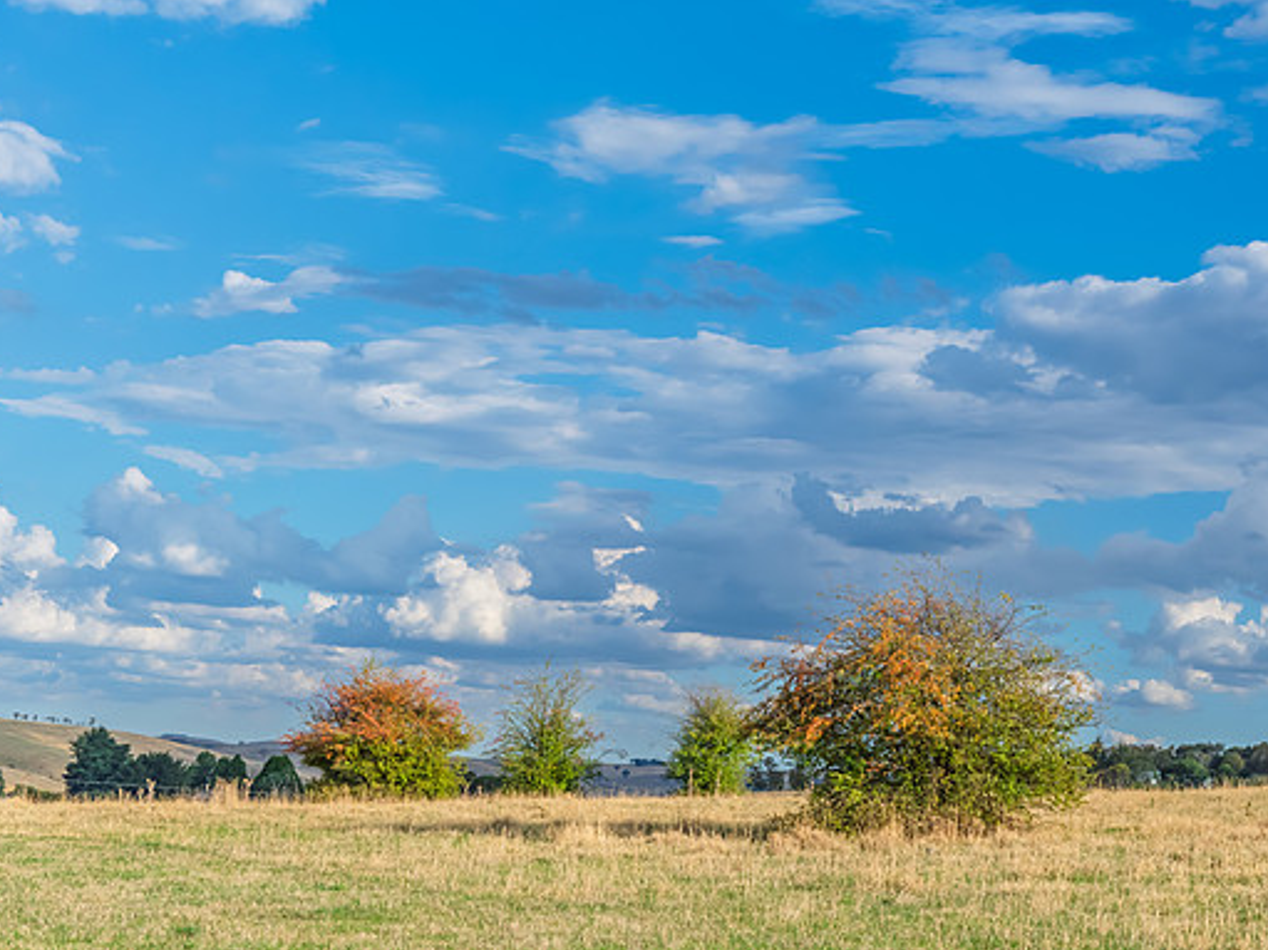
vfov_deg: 20.4
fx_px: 2637
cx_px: 702
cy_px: 475
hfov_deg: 27.0
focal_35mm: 72
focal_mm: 44
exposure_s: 1/2000
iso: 500
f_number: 8
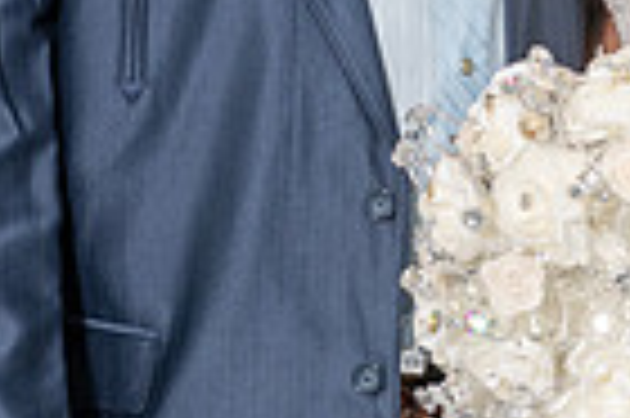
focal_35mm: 207
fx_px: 3618
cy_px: -258
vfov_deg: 6.5
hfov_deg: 9.9
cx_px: 508
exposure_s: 1/125
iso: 640
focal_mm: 50
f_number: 5
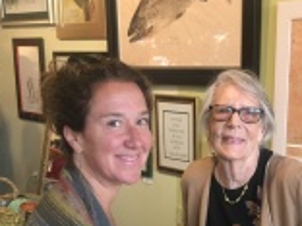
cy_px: 241
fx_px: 593
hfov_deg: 28.6
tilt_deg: -17.8
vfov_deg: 20.7
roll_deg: +1.6
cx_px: 157
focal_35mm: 68
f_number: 2.2
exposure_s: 1/30
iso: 80
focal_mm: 4.15
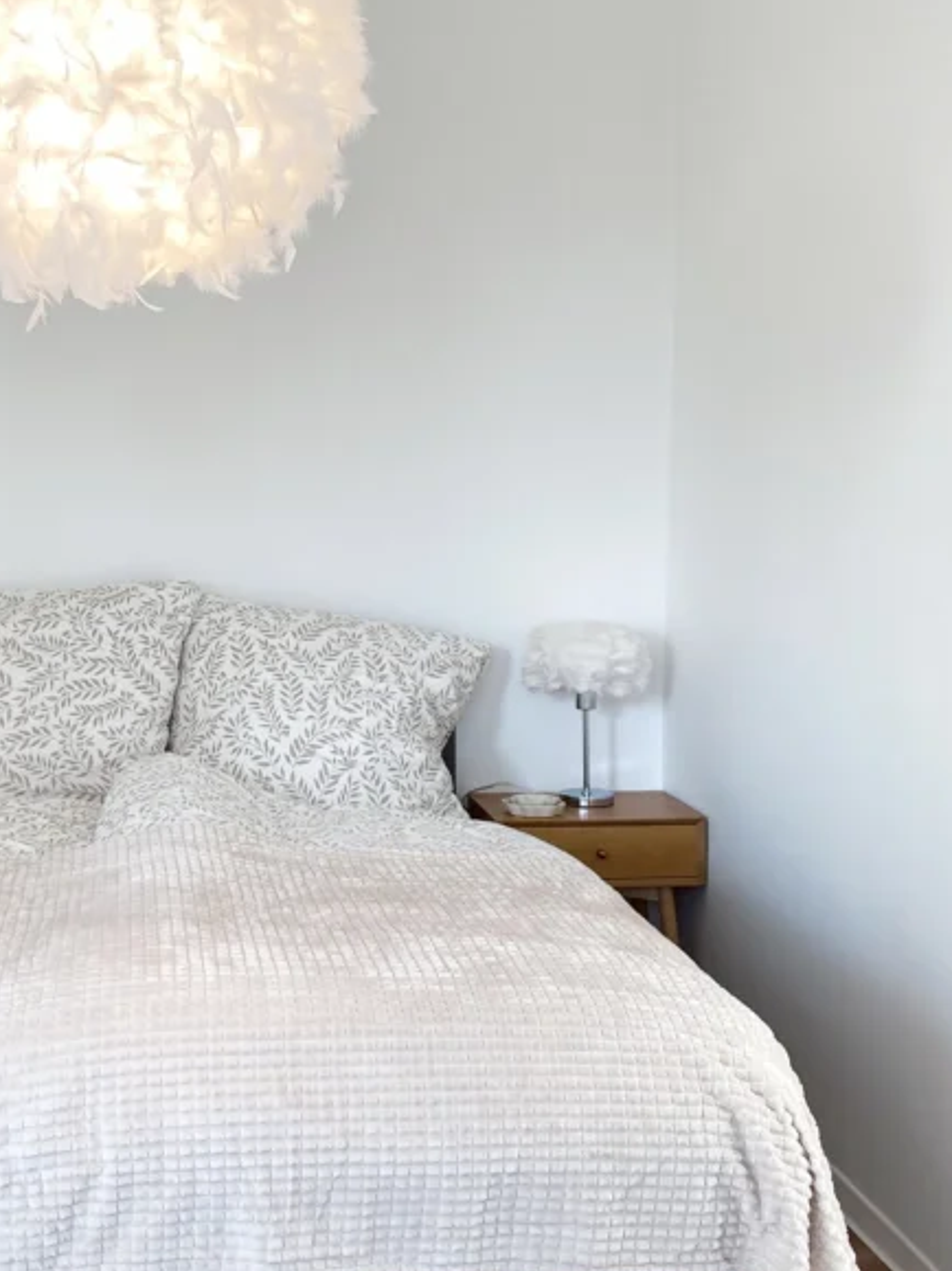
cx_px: 167
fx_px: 1687
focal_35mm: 46
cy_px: 632
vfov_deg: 41.2
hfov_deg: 30.6
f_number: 1.8
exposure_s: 1/100
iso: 32
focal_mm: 4.25
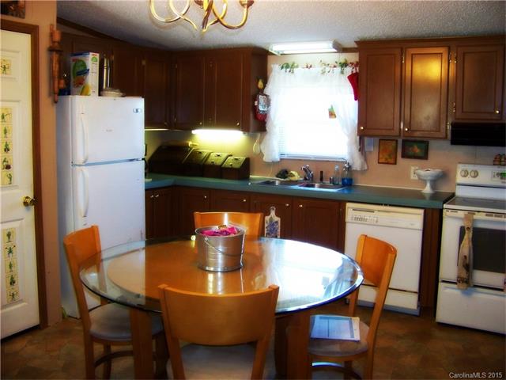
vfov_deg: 39.7
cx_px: 253
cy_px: 190
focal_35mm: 36
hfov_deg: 51.4
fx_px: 526
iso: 200
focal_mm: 5.85
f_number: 2.8
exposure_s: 1/30
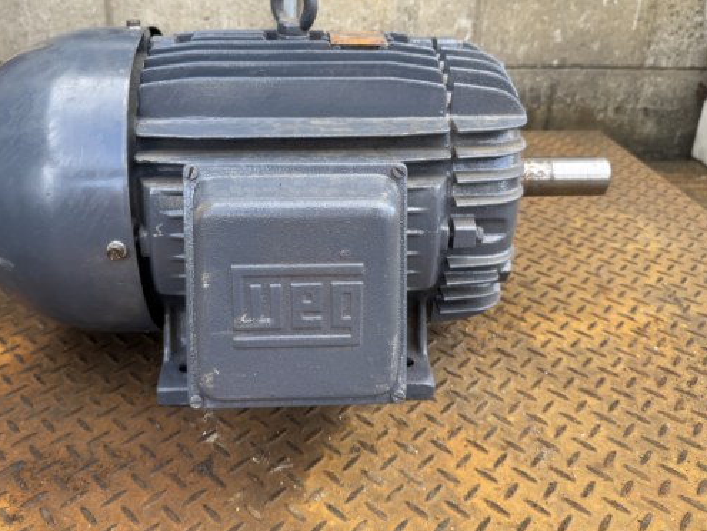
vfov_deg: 45.3
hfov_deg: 58.2
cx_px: 316
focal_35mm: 31
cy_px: 214
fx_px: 634
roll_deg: -0.3
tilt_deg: -24.5
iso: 64
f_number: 1.78
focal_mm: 6.76
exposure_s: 1/231
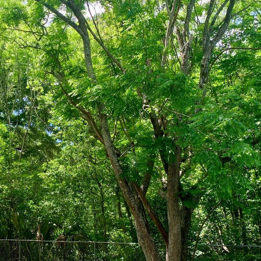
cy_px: 125
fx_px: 375
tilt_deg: +16.2
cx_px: 46
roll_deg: -0.5
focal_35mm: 44
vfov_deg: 38.3
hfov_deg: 36.8
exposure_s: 1/463
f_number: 1.8
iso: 25
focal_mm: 4.25
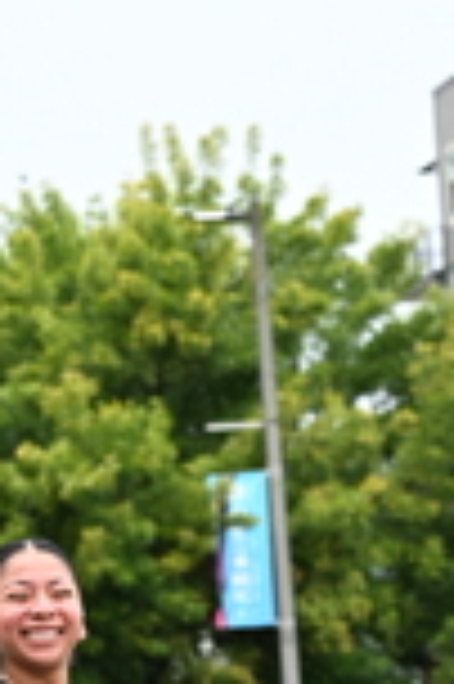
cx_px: -65
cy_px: 760
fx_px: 4190
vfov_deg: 9.2
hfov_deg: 6.2
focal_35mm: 221
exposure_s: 1/800
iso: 1600
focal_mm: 61
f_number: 4
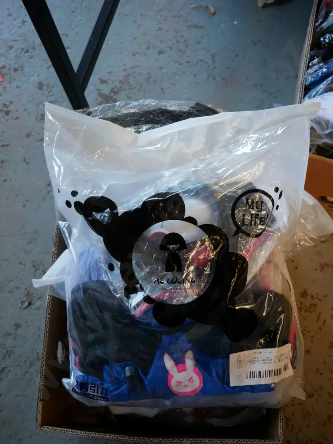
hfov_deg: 39.7
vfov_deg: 51.4
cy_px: 222
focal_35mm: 36
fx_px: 462
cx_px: 166
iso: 800
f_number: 3.9
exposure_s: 1/60
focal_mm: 18
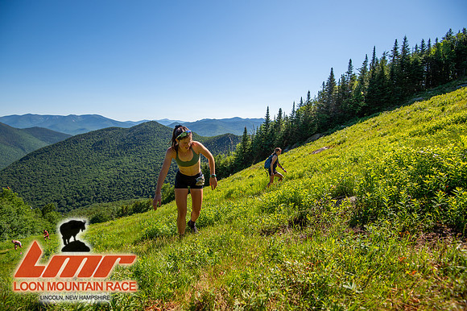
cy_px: 156
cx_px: 234
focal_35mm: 16
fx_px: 207
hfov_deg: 96.8
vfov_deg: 73.7
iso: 100
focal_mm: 16
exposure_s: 1/640
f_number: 5
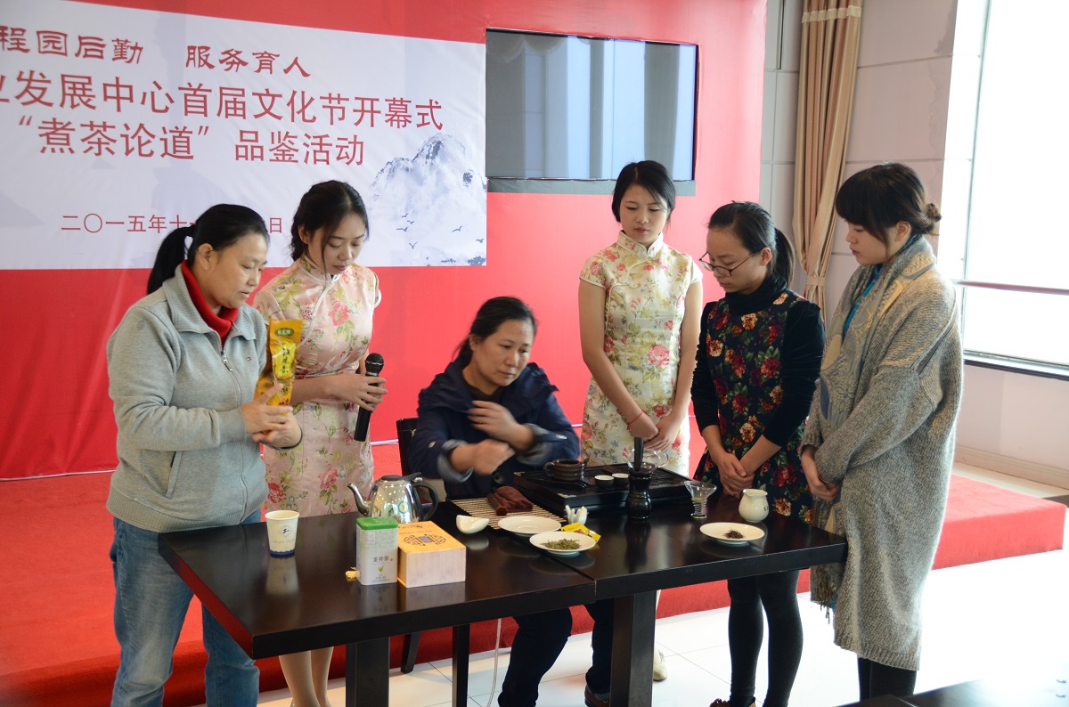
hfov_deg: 45.1
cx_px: 534
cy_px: 354
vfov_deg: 30.7
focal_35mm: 44
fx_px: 1289
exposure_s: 1/30
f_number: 4
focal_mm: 29
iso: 800
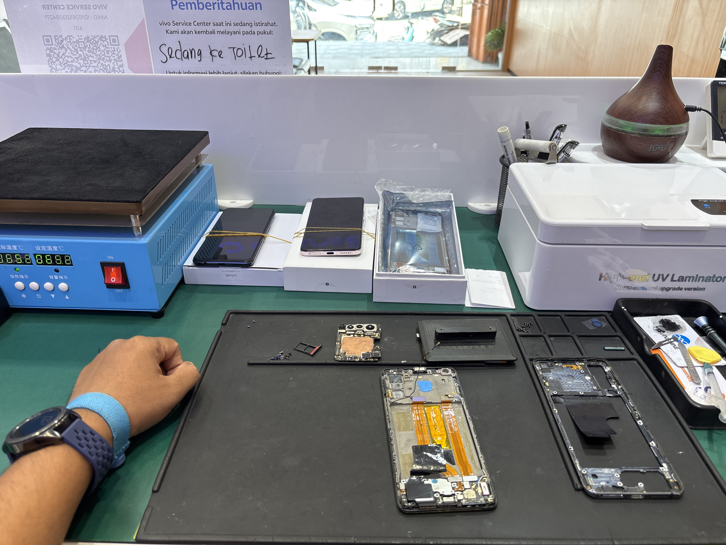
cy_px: 272
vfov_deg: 53.1
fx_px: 545
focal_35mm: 26
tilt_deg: -31.5
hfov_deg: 67.3
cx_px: 363
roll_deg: -0.4
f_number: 1.6
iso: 50
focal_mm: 5.96
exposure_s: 1/100
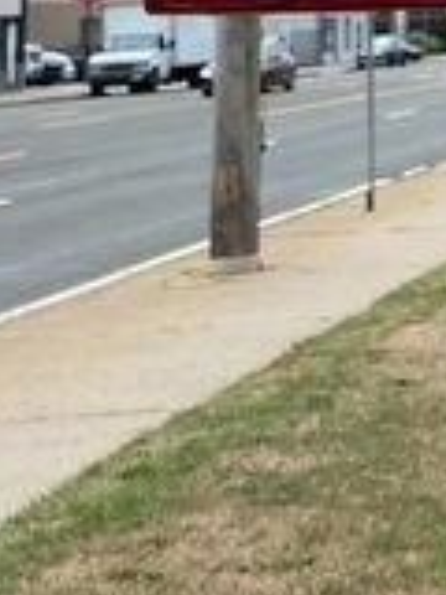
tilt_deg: +7.4
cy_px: -257
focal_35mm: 130
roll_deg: +1.5
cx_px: 1074
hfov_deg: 10.0
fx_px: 2233
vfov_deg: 14.3
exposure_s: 1/3984
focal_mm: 4.25
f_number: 1.8
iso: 32
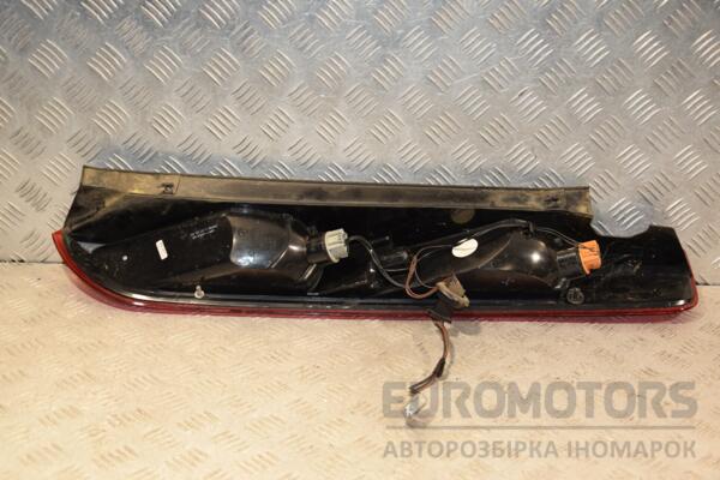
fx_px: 1200
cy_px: 240
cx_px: 360
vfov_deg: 22.6
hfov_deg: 33.4
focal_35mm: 60
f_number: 4.8
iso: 800
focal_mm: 40
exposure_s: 1/200
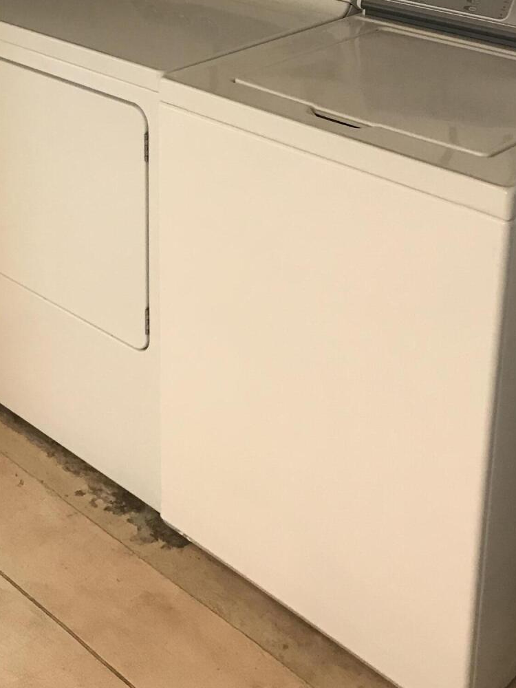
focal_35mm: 56
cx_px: 160
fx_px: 1113
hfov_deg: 25.9
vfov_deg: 32.5
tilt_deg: -16.9
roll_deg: +0.3
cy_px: 55
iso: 40
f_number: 1.8
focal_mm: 3.99
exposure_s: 1/15
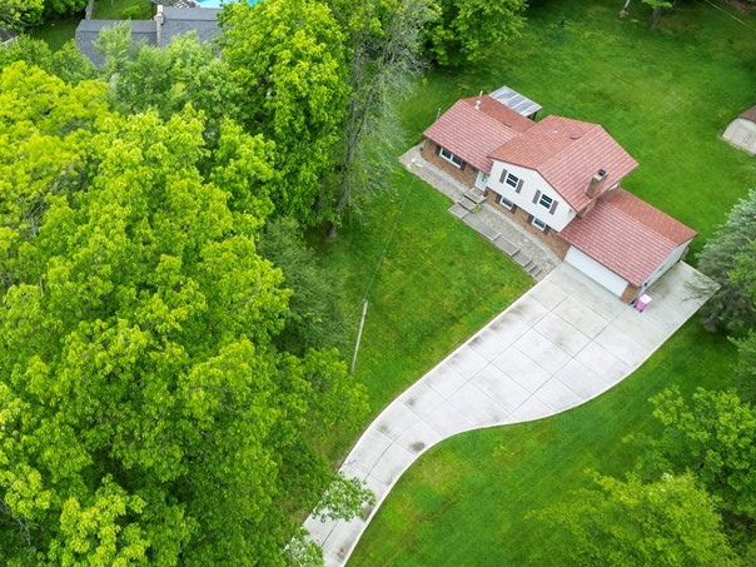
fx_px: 830
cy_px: 253
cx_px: 161
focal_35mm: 38
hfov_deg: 46.6
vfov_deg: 37.7
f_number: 2.8
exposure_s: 1/80
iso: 100
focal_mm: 8.38
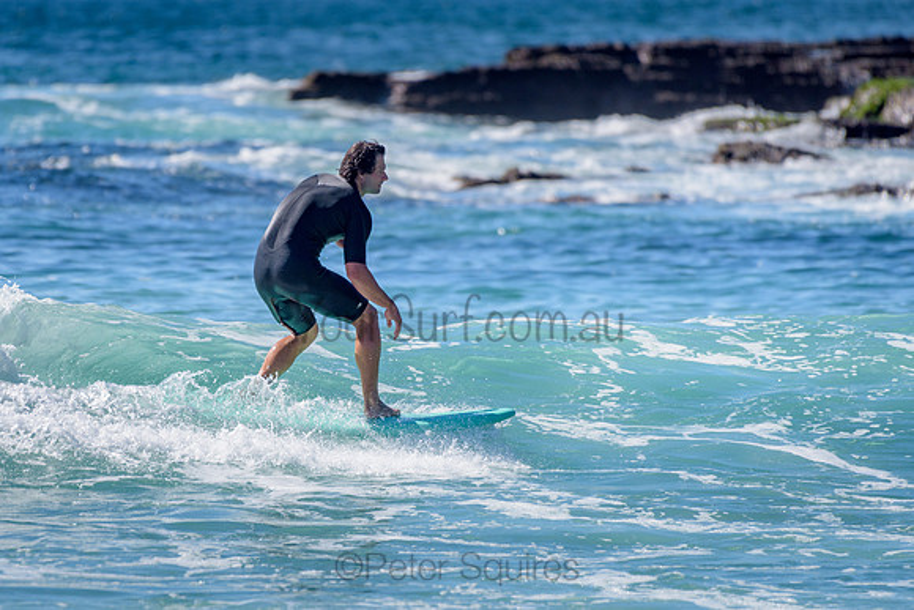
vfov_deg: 2.2
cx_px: 354
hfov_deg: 3.4
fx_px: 15562
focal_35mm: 613
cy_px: 328
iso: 140
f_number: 5.6
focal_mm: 500
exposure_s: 1/2000
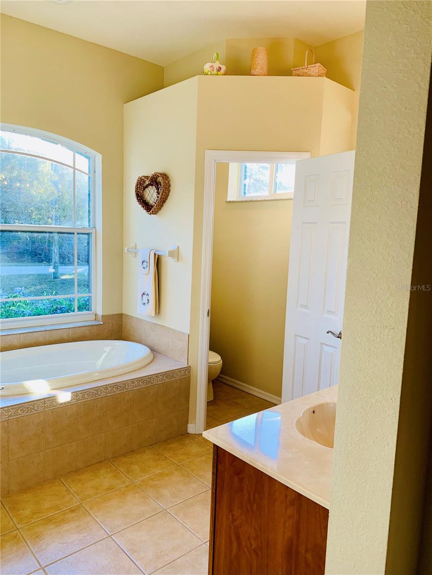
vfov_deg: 67.3
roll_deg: -1.6
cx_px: 216
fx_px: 433
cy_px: 288
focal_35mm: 26
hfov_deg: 53.1
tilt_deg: -5.8
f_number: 1.8
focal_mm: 4.25
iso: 40
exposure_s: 1/120
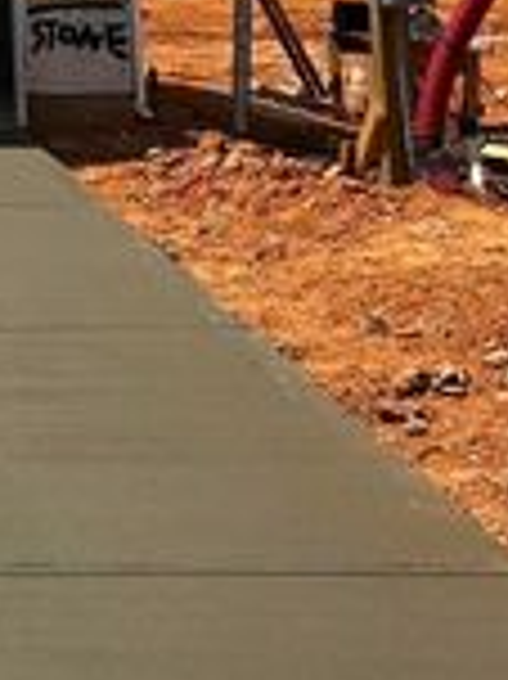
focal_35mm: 115
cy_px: -151
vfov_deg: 16.4
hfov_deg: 11.4
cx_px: -553
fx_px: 2253
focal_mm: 5.7
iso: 50
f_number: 1.5
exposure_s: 1/5882
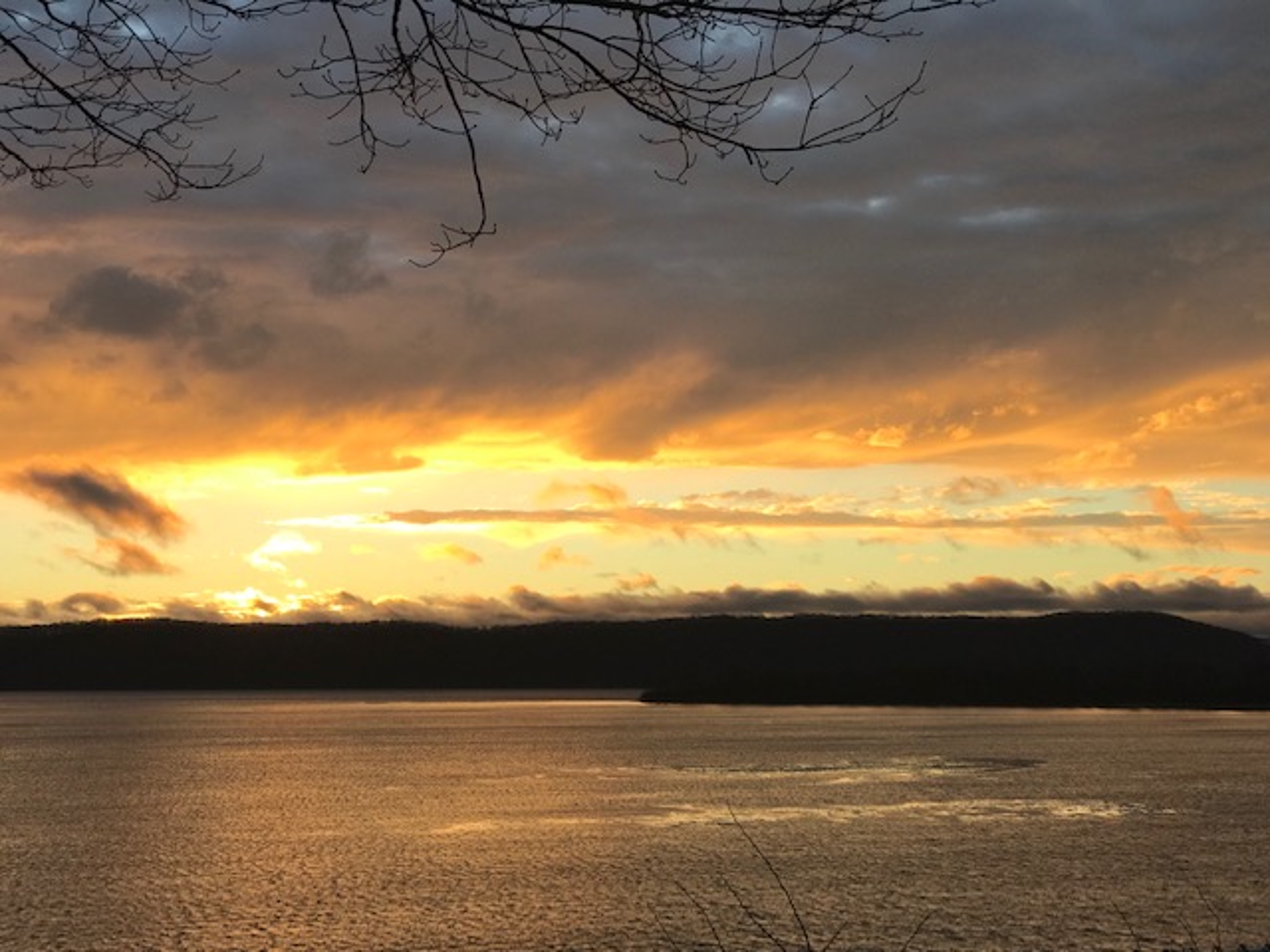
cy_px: 476
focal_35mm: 57
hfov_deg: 33.8
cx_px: 635
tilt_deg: +6.0
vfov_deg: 25.7
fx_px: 2091
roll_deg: -0.2
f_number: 2.8
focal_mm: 6.6
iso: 20
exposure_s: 1/226
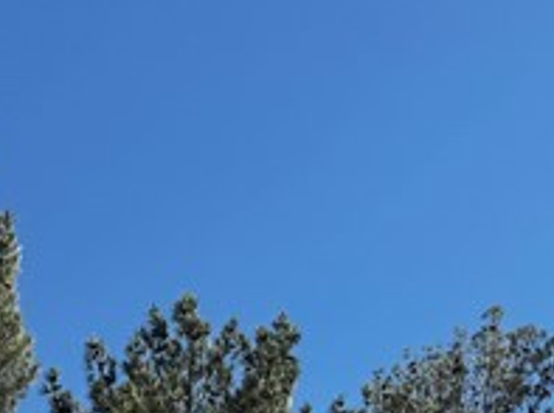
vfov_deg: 10.6
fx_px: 1997
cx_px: -25
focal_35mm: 125
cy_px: 885
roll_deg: -1.4
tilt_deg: +8.6
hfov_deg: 15.5
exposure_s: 1/4310
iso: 80
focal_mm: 6.76
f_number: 1.78
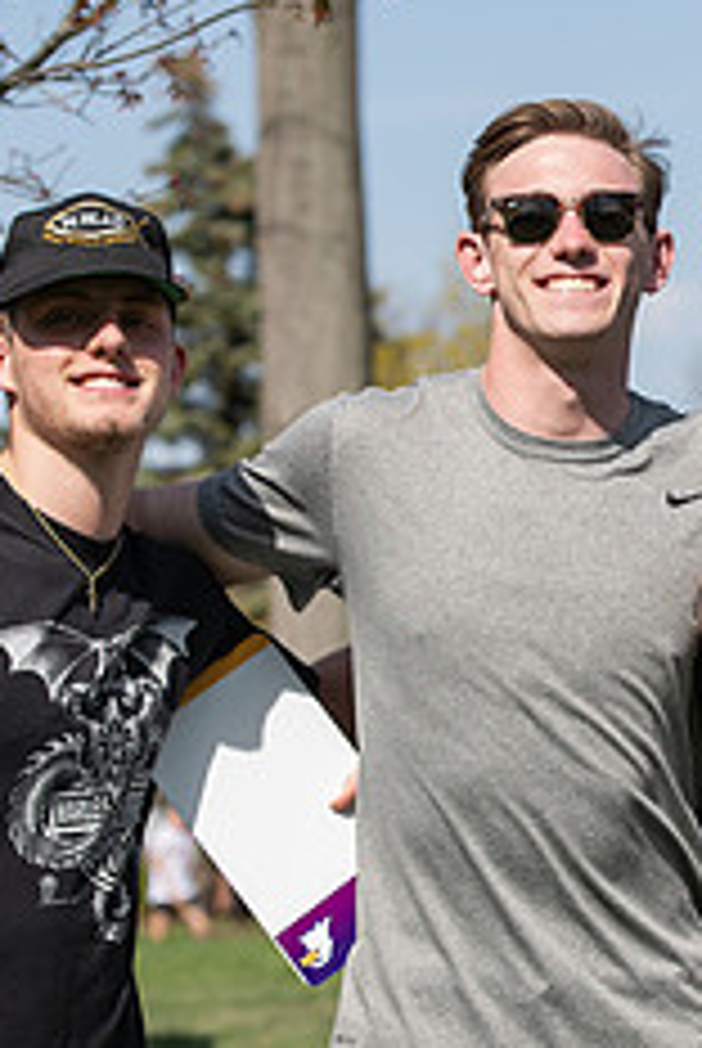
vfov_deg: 11.8
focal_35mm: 174
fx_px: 5074
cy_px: 713
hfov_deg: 7.8
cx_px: 819
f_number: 4.5
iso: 125
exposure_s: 1/800
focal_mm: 70
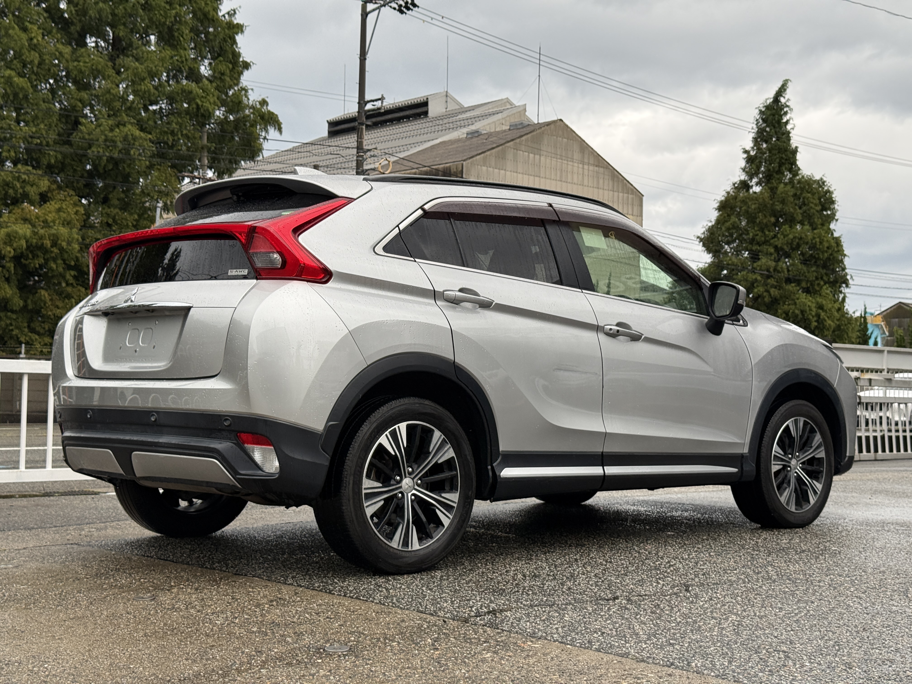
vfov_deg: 30.3
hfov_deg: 39.7
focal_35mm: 48
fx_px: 1265
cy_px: 342
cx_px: 456
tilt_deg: +2.9
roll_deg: -1.4
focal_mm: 6.76
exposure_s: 1/516
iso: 64
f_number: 1.78
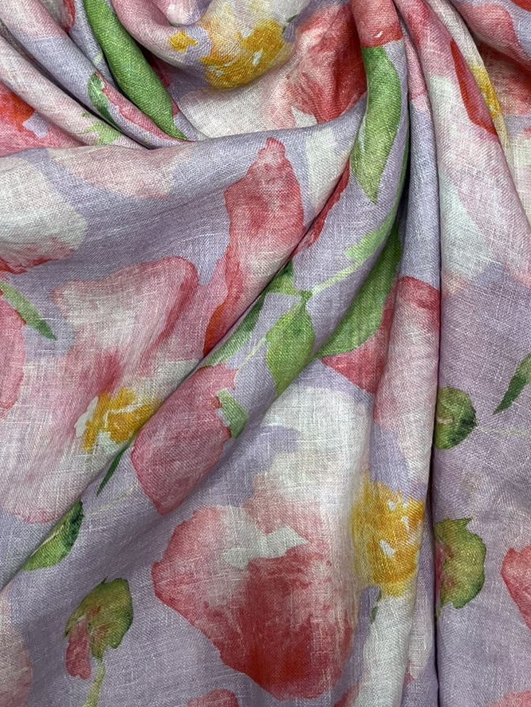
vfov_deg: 31.2
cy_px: 125
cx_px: 220
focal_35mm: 60
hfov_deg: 24.4
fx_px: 1226
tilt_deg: -86.0
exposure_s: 1/361
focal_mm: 5.1
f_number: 1.6
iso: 50
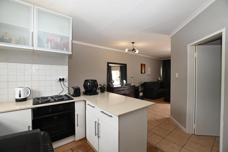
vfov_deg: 77.3
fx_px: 95
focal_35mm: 15
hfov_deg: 100.4
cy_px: 76
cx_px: 114
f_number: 4.5
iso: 200
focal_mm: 10
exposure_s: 1/80
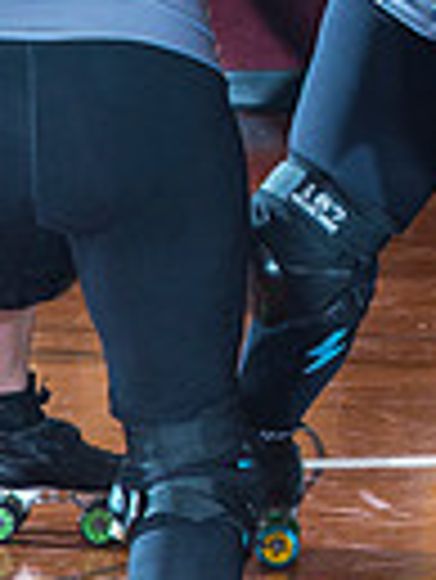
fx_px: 5063
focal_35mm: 302
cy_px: 61
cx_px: 692
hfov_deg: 4.9
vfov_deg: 6.5
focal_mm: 70
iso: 800
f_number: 5.6
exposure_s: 1/160
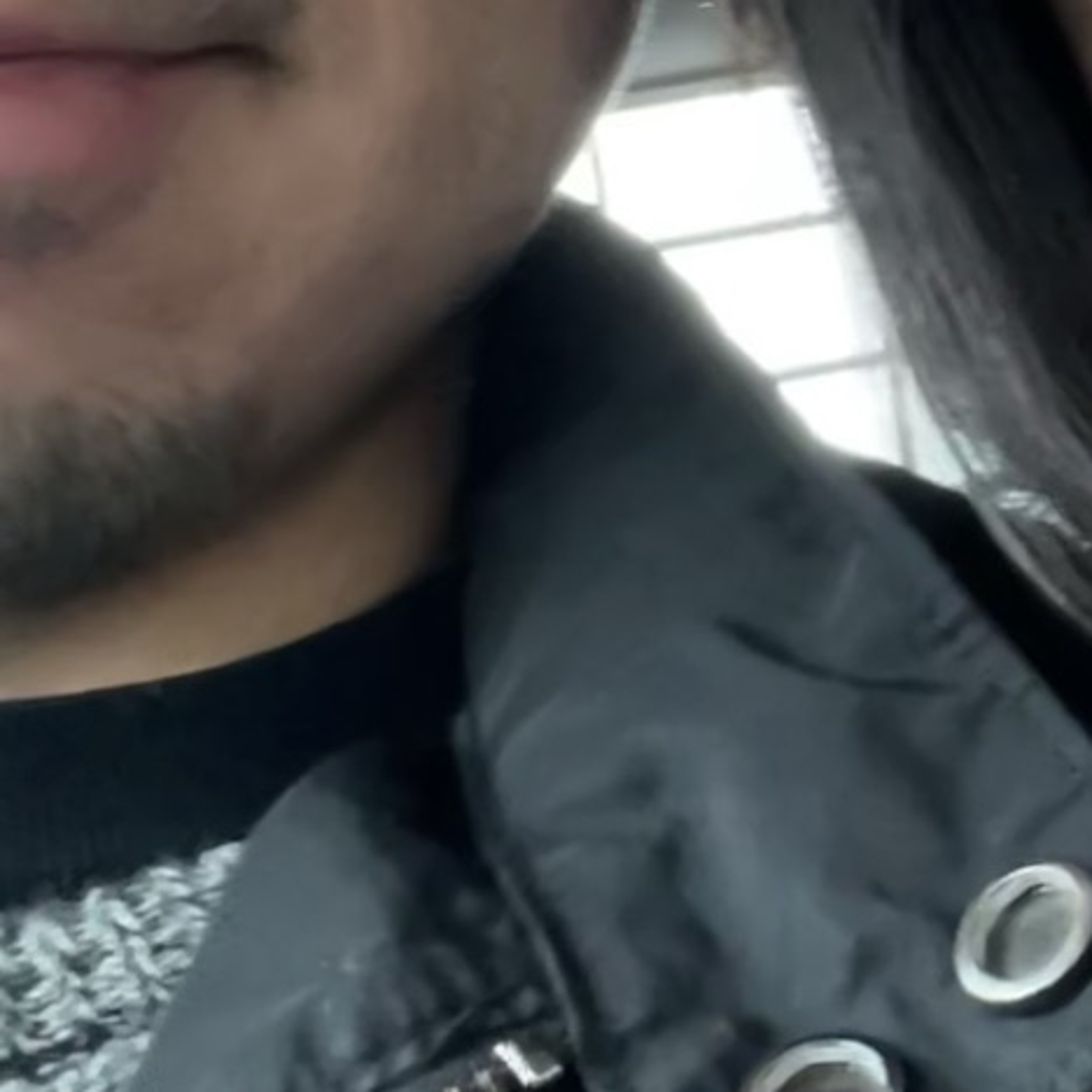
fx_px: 3640
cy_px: 252
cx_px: 1202
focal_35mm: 102
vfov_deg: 17.0
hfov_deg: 16.5
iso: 320
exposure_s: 1/60
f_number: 2.2
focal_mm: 2.71
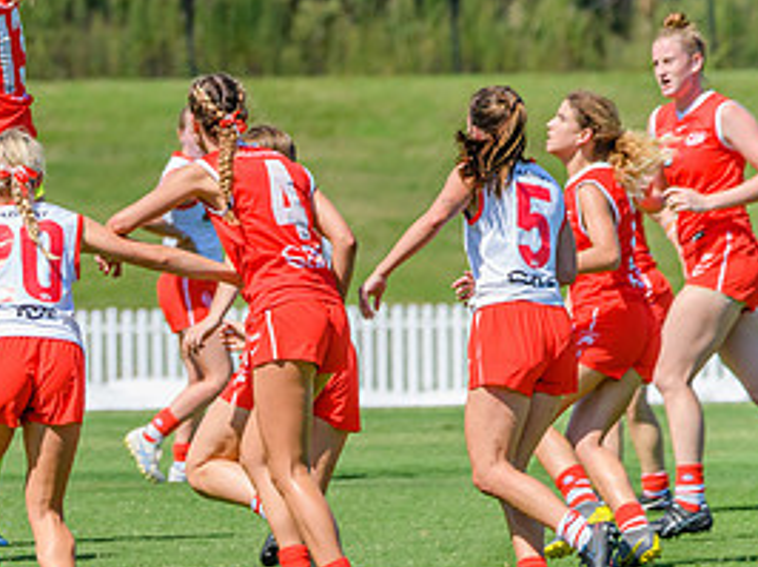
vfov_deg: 2.1
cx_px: -181
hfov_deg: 2.7
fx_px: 15796
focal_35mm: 722
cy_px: 260
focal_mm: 300
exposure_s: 1/2000
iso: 800
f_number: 9
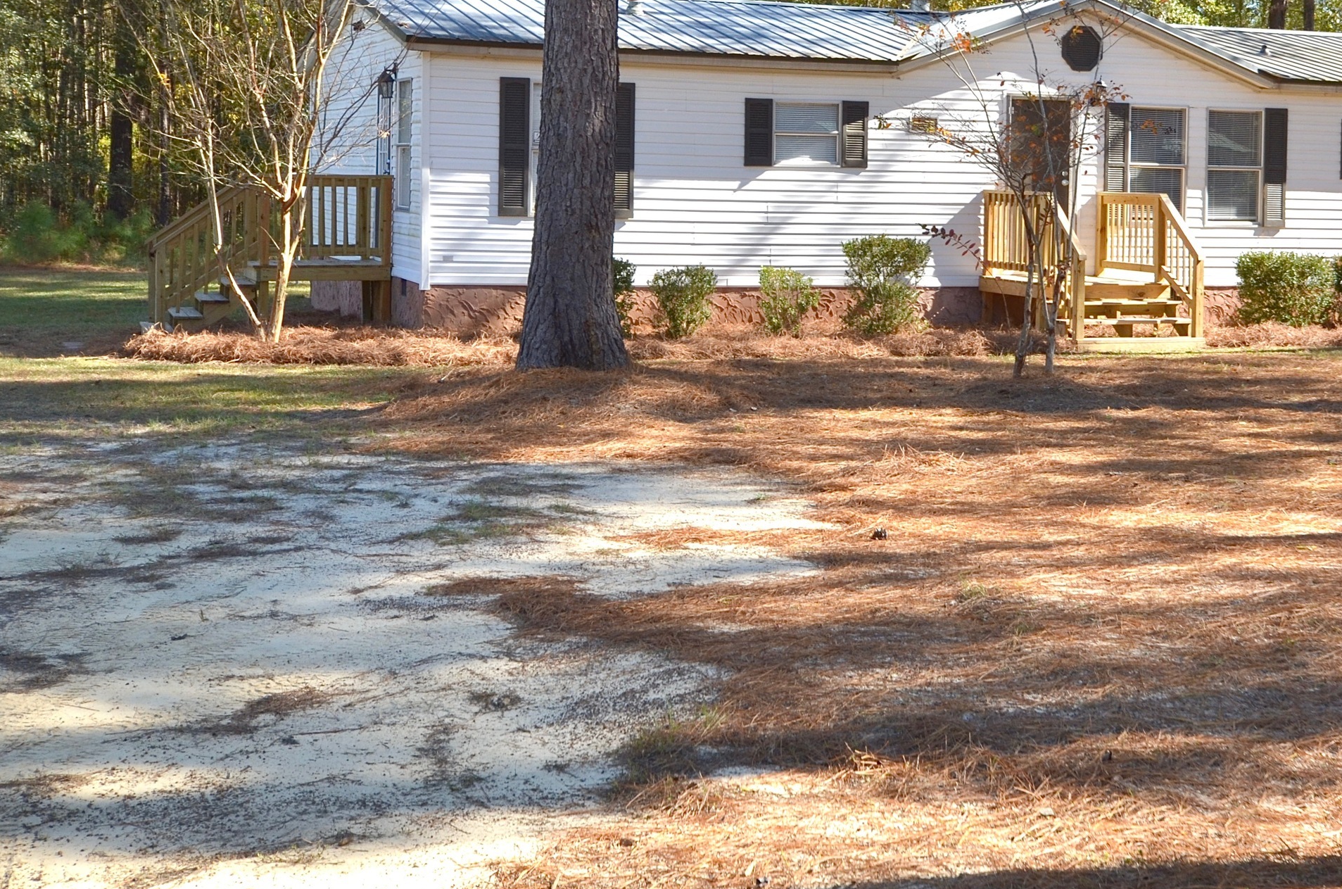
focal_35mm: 58
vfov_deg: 23.1
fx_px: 2158
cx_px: 889
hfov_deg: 34.3
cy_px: 249
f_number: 8
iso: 200
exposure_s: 1/200
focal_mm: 24
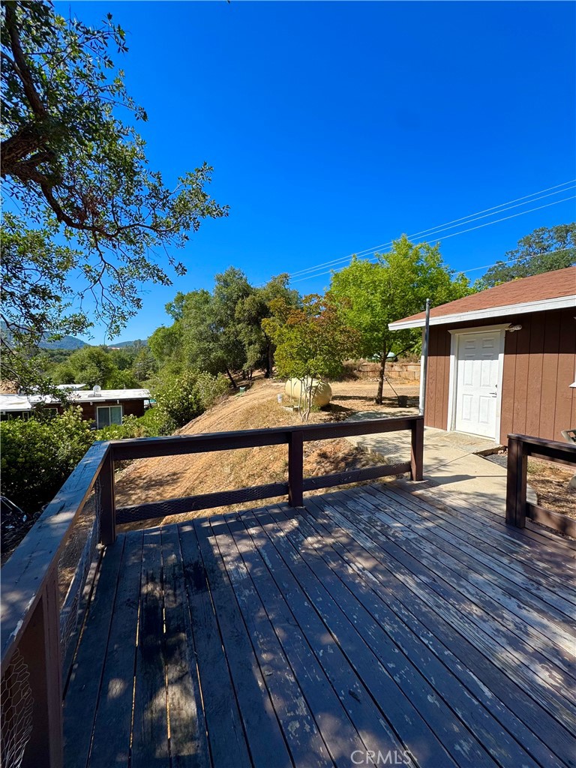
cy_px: 384
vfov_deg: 102.1
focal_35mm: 14
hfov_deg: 85.7
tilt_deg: -4.2
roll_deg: +0.0
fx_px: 311
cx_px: 288
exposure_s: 1/910
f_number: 2.2
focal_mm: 2.22
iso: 50
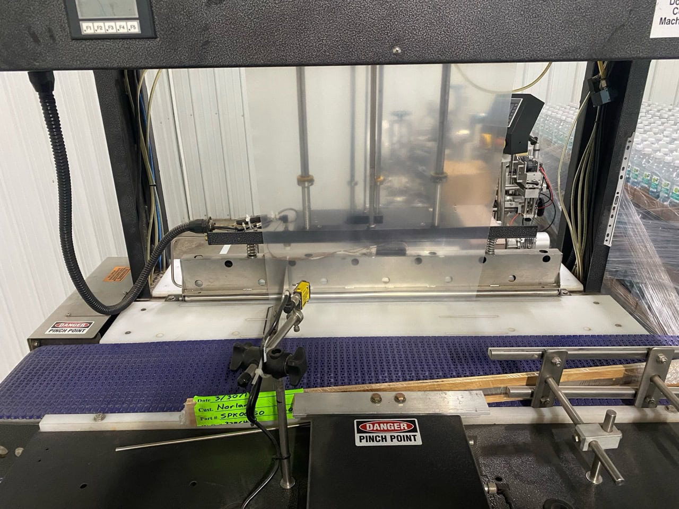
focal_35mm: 26
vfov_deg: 53.1
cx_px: 340
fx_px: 510
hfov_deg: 67.3
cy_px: 254
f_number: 1.8
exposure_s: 1/40
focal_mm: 4.2
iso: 400
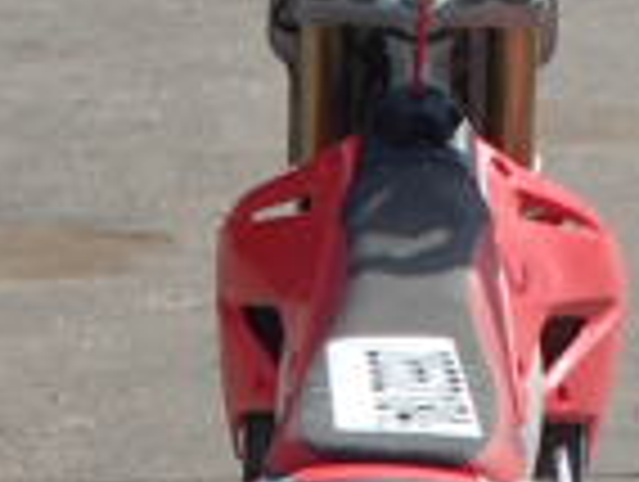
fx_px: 2330
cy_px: 820
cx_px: 454
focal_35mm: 126
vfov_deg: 11.1
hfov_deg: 15.6
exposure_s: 1/640
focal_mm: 5
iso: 100
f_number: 3.9
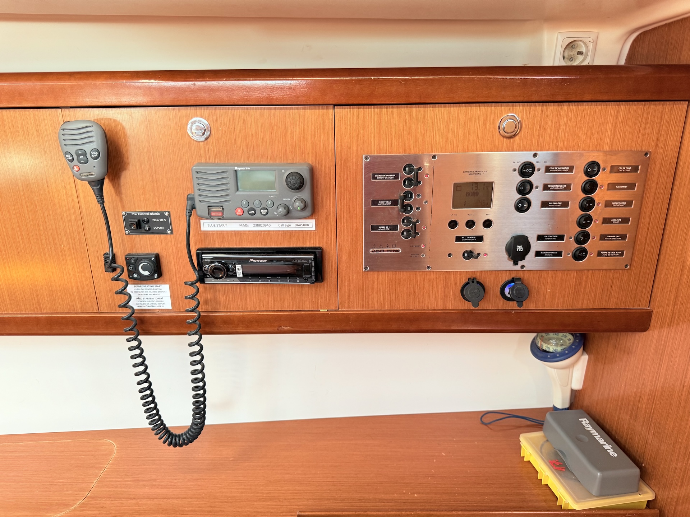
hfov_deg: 71.6
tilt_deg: -19.8
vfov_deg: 56.8
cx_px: 345
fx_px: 478
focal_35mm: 24
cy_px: 258
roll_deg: +1.4
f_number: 1.78
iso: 160
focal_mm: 6.76
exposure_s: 1/121
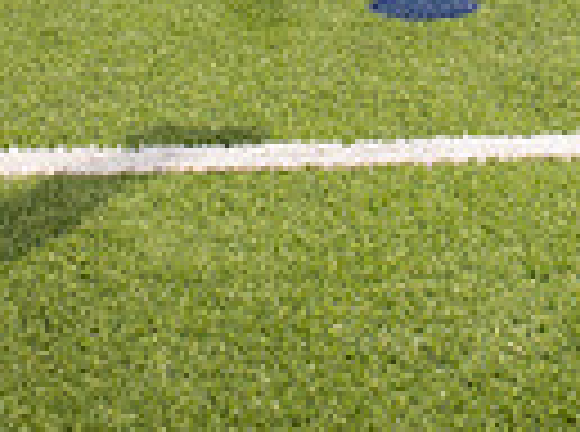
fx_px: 1688
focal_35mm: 101
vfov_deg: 12.1
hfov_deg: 19.4
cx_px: 423
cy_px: -562
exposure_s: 1/320
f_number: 7.1
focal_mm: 30
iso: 125
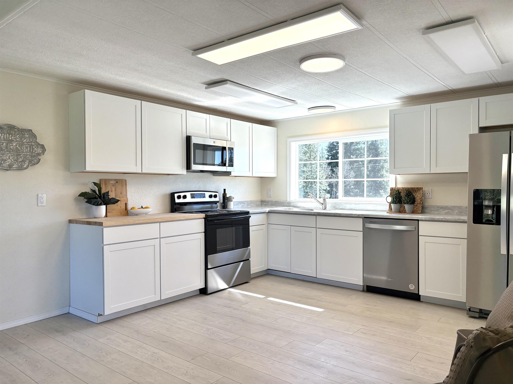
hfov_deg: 67.3
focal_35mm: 26
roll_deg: +1.3
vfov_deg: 53.1
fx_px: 385
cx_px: 256
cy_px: 192
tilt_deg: -0.7
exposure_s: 1/552
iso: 64
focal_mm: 5.96
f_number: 1.6
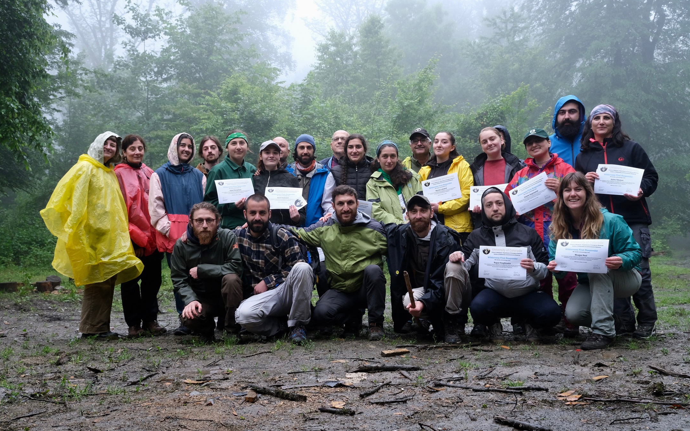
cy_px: 218
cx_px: 347
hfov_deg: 56.7
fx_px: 639
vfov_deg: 37.3
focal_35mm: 34
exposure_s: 1/30
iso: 1000
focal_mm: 22.3
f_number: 8
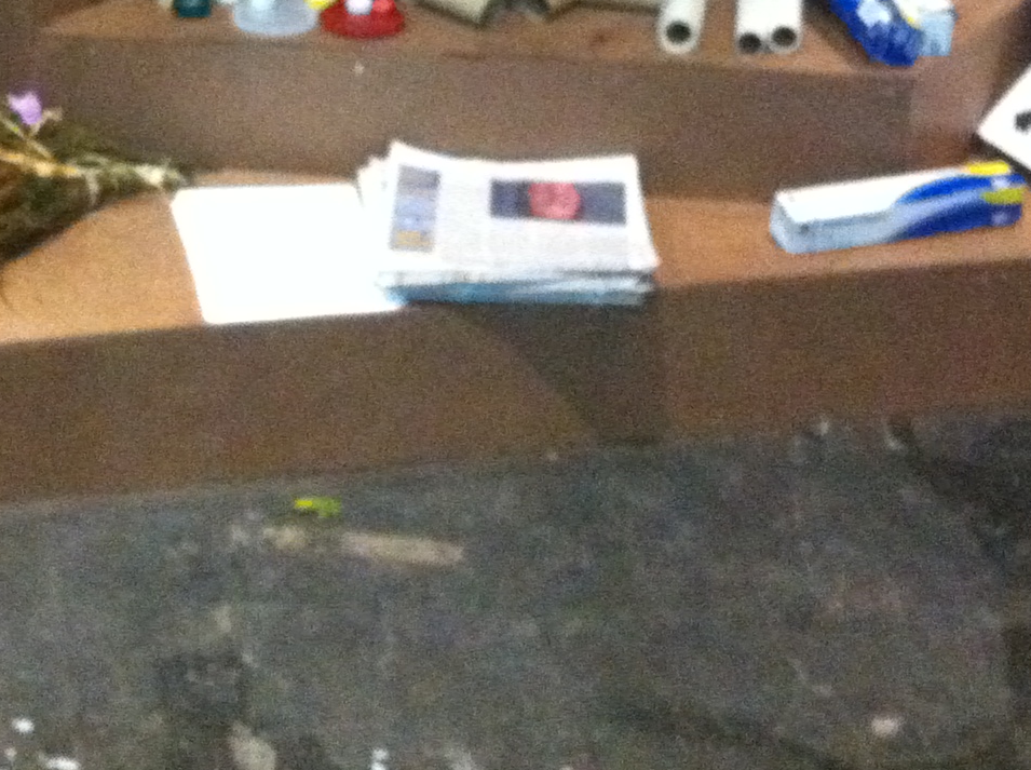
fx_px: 2825
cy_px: -216
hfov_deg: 20.6
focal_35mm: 95
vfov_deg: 14.9
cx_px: 303
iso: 1000
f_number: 2.8
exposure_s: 1/15
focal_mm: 3.85
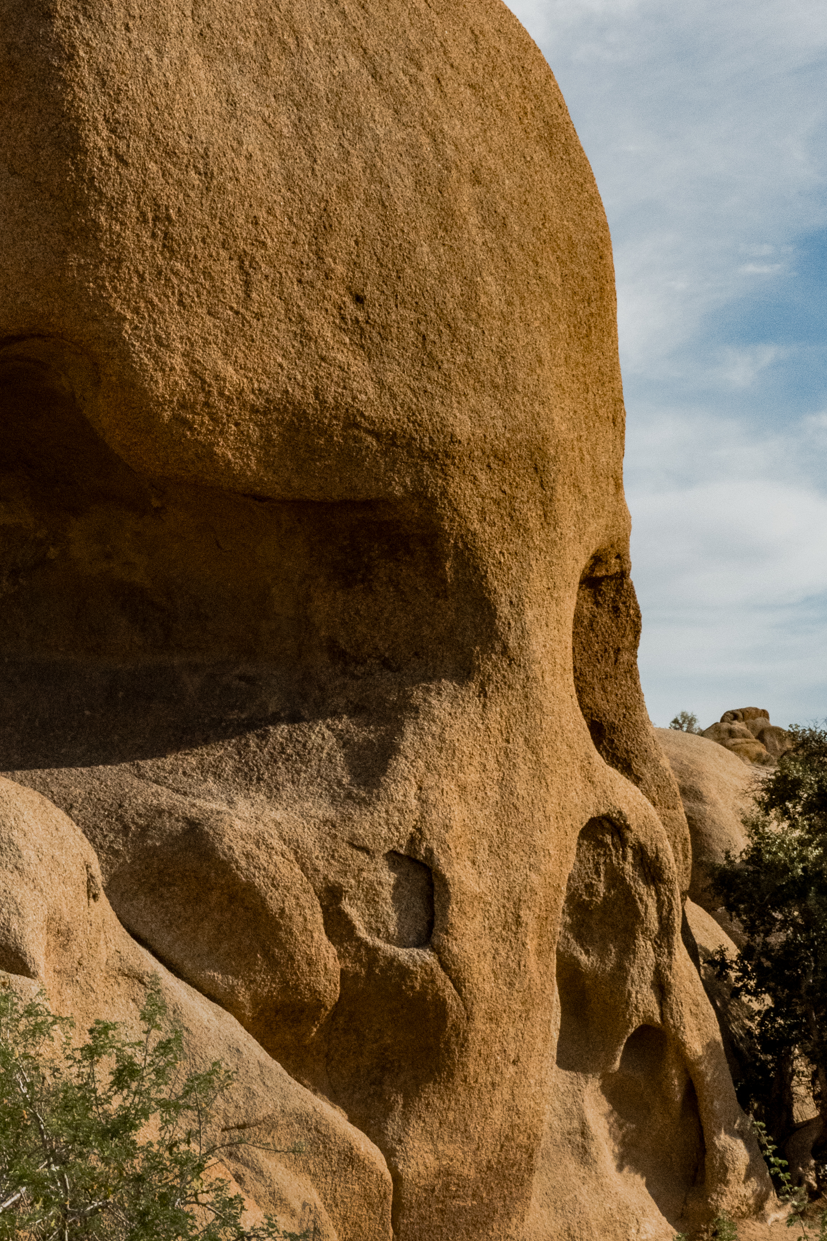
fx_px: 2516
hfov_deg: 18.2
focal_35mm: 73
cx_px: -8
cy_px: 642
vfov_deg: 27.7
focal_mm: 31
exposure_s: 1/640
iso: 640
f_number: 22
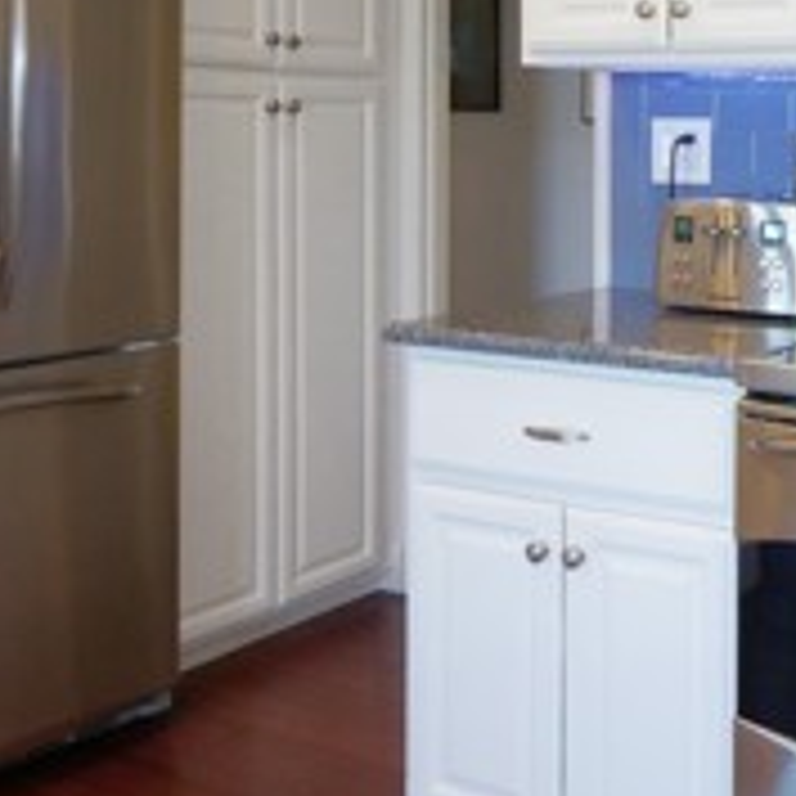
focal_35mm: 51
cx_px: 711
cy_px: 166
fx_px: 1327
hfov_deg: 31.9
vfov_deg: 32.5
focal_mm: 8
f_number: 8
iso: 1600
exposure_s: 1/60
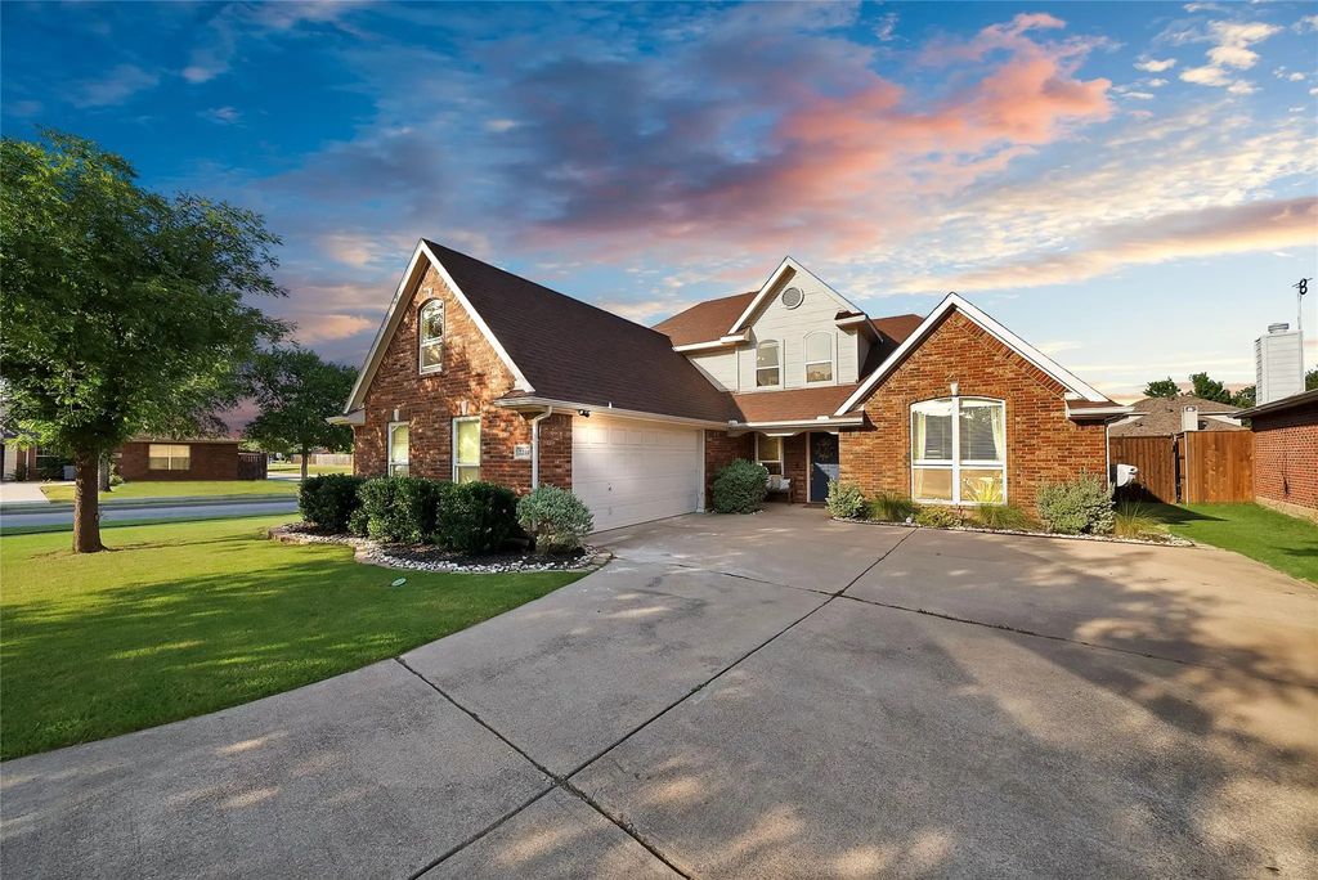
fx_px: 440
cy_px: 440
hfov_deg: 112.6
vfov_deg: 90.1
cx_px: 659
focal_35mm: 12
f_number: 9
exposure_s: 1/200
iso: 640
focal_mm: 12
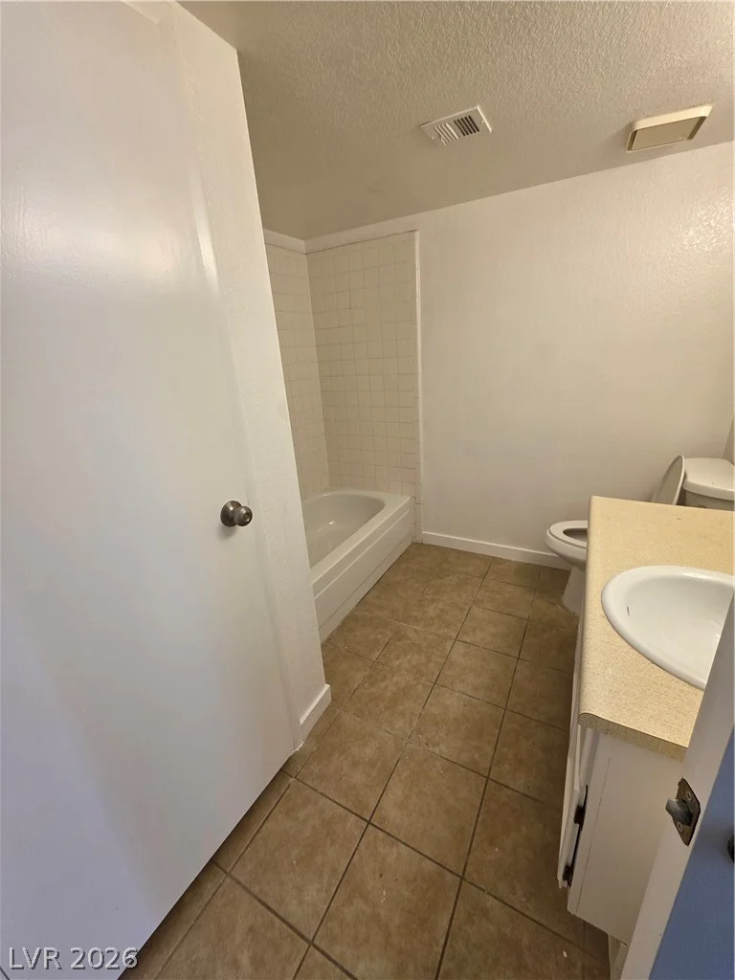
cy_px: 490
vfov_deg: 106.2
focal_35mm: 13
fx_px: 368
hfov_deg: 89.9
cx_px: 368
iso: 80
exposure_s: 1/120
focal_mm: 2.2
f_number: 1.9
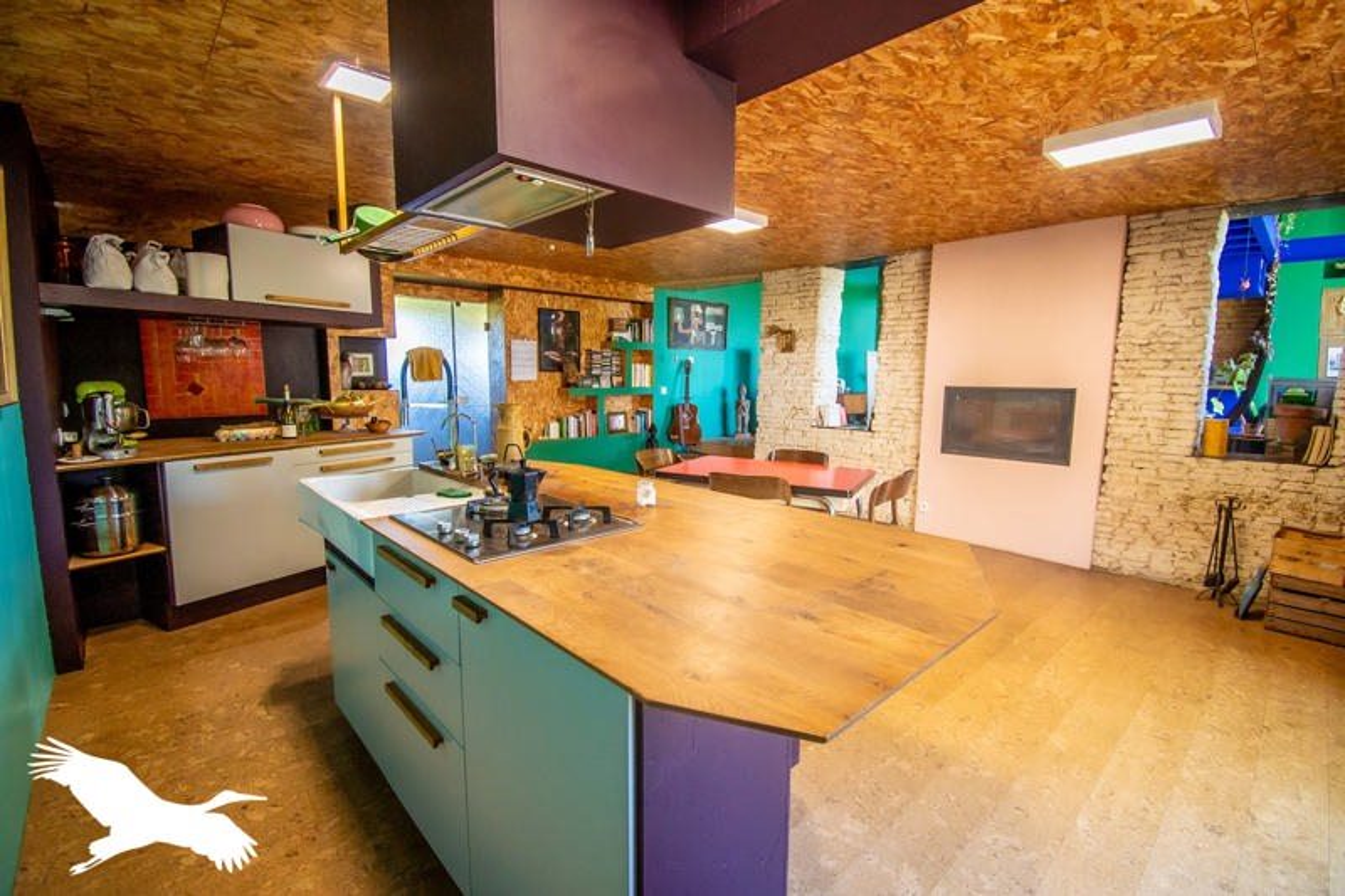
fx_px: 560
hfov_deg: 100.4
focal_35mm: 15
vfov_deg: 77.3
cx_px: 672
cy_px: 448
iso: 640
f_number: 5
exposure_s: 1/60
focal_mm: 10
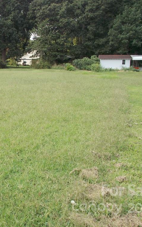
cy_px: 112
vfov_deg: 46.2
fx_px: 266
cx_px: 8
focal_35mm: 43
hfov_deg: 28.4
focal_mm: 5.3
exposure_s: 1/200
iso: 80
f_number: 3.3
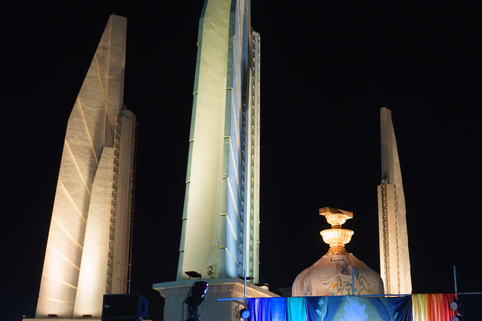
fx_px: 696
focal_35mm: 52
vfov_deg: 25.9
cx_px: 322
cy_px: 207
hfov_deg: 37.8
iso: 1000
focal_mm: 31
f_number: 4
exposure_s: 1/60
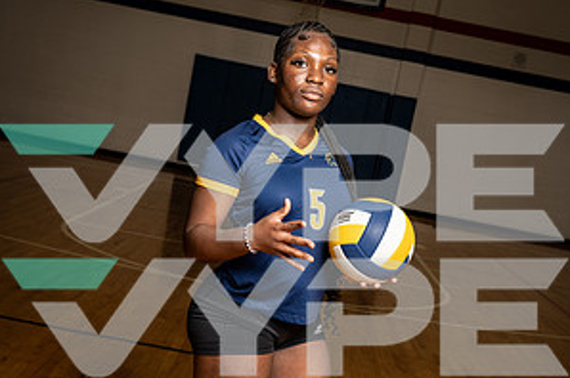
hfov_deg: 32.4
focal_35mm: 62
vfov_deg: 21.5
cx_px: 285
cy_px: 319
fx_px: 981
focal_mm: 41
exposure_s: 1/250
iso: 125
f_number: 5.6
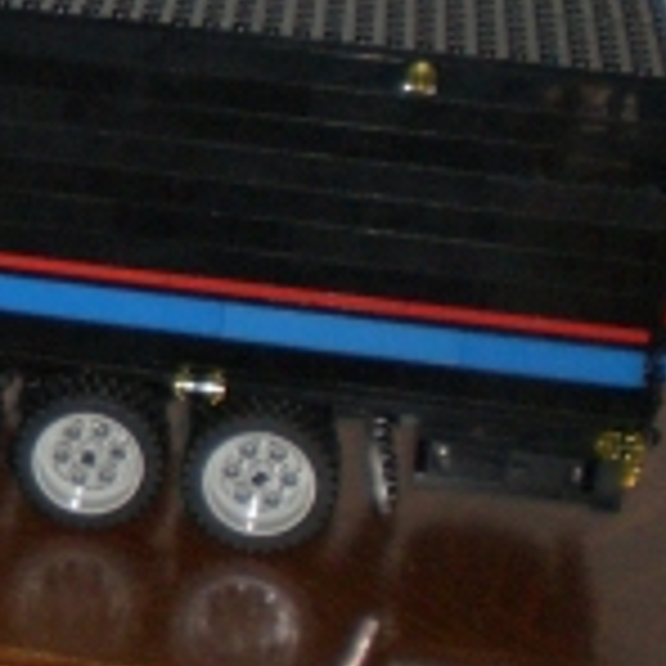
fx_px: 3156
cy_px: 180
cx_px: -652
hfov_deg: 11.0
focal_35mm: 145
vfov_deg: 12.0
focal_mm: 6.3
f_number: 3.1
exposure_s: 1/60
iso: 200
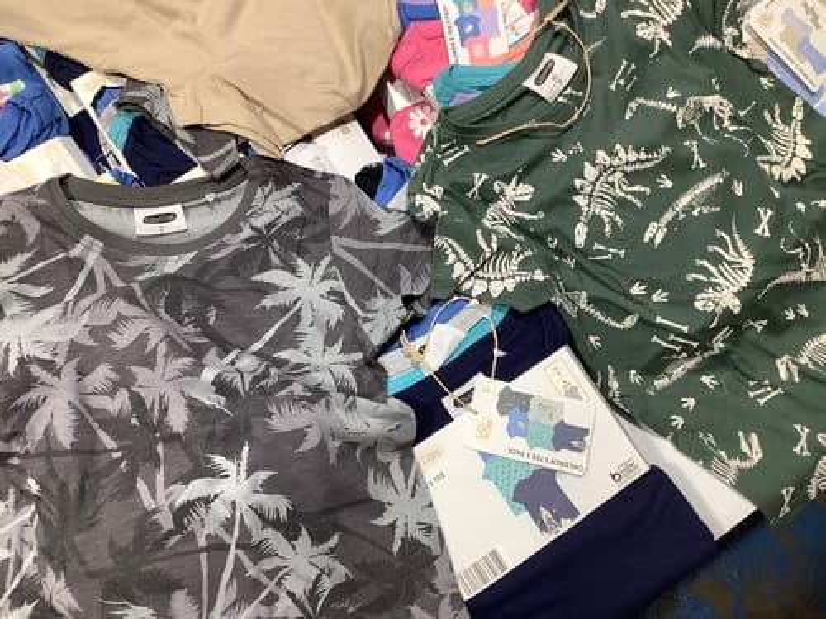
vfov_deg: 45.4
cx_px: 413
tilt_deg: -73.5
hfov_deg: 58.4
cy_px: 310
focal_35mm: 31
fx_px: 740
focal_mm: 3.3
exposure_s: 1/50
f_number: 2.4
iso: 50
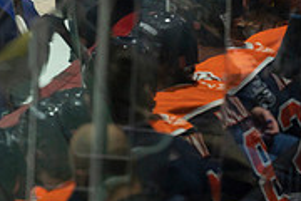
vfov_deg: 0.7
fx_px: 16186
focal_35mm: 1936
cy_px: -98
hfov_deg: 1.1
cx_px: 107
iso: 1600
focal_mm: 600
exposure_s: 1/640
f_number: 4.5
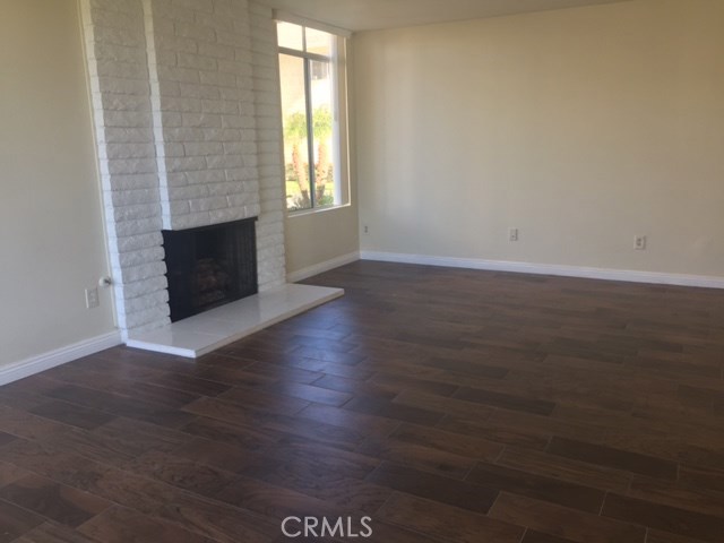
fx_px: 607
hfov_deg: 61.7
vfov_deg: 48.2
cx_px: 362
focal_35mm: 29
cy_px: 272
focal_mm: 4.15
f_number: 2.2
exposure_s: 1/60
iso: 32
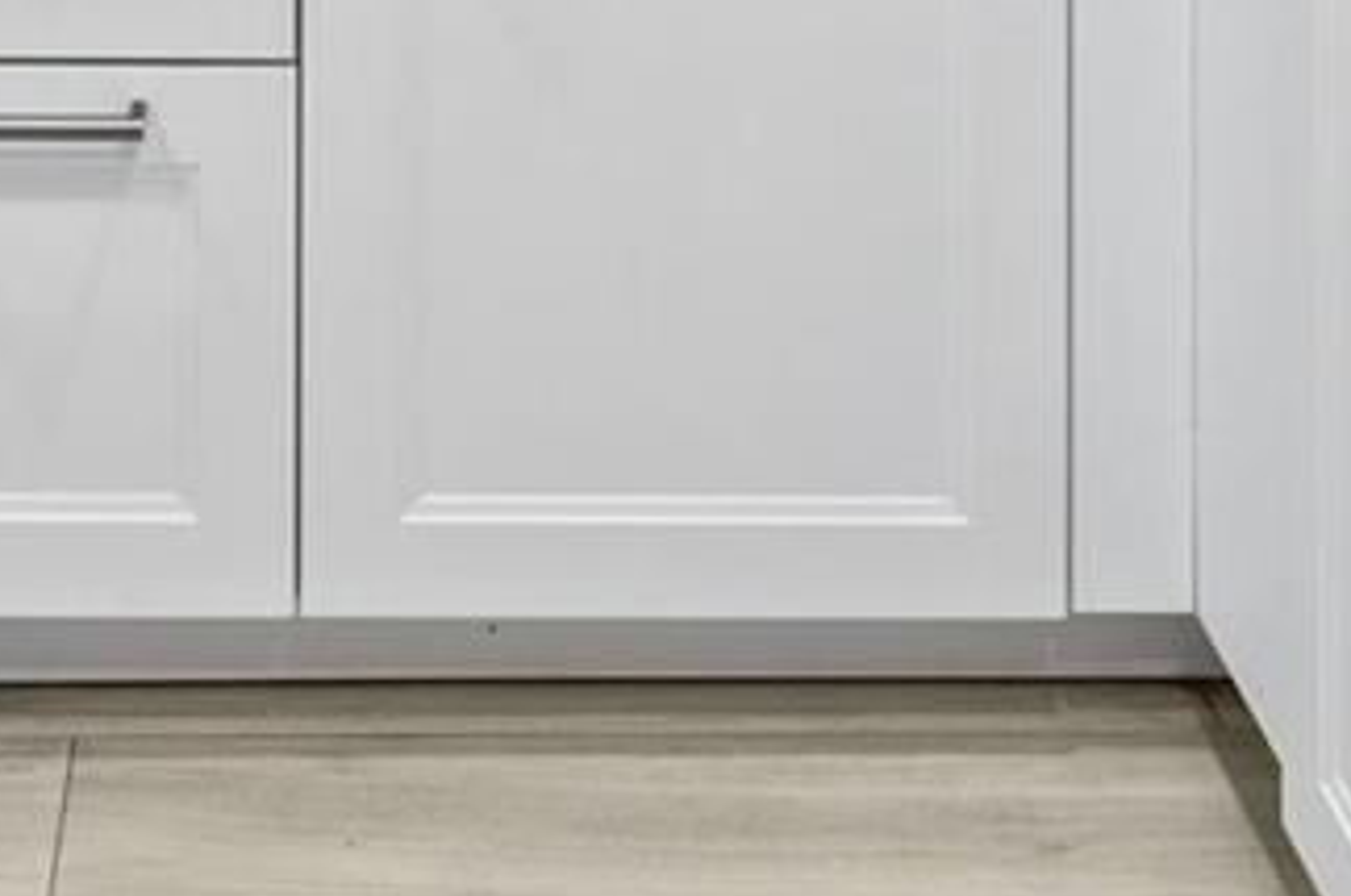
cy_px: -1006
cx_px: -33
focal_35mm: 74
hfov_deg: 25.8
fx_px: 2773
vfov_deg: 14.5
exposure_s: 1/2.5
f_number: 8
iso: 200
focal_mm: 15
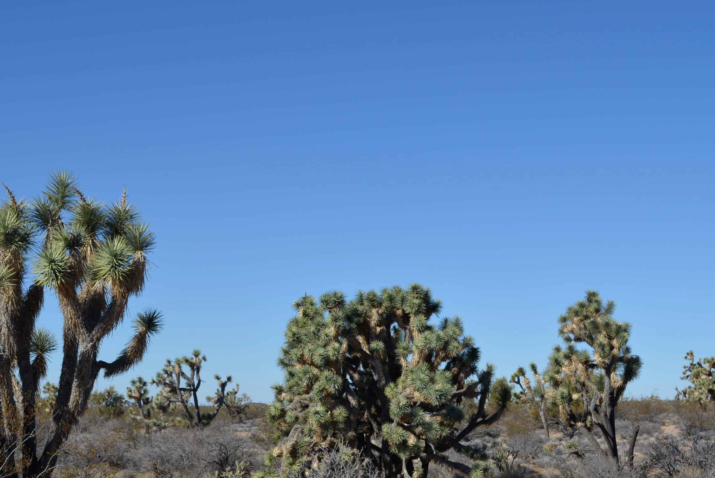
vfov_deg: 23.5
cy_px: 270
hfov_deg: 34.6
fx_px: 1146
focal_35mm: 58
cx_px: 303
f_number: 9
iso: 100
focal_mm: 29
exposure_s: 1/320
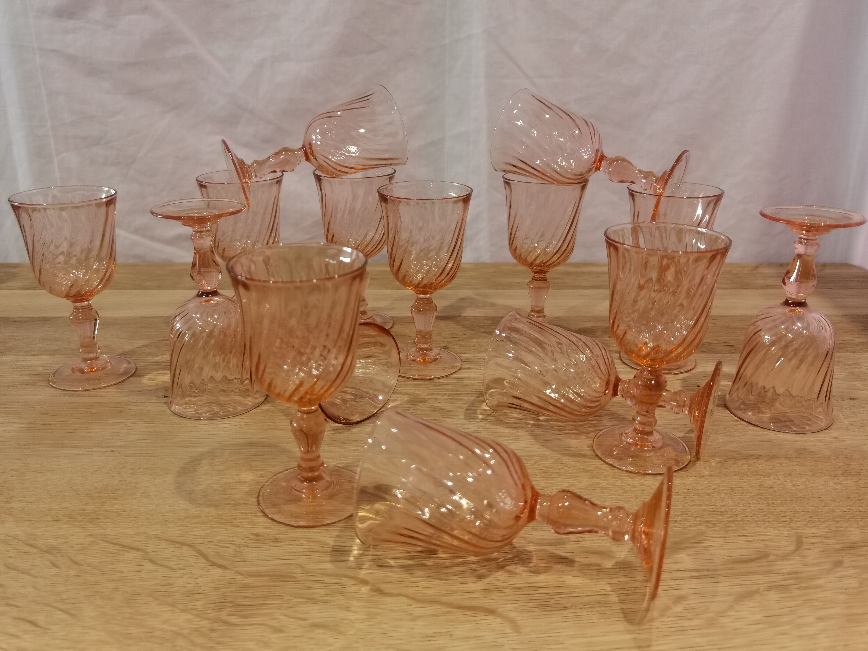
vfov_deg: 48.2
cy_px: 326
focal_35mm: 29
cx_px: 434
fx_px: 727
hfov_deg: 61.7
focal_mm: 6.71
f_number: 1.9
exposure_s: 1/100
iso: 160
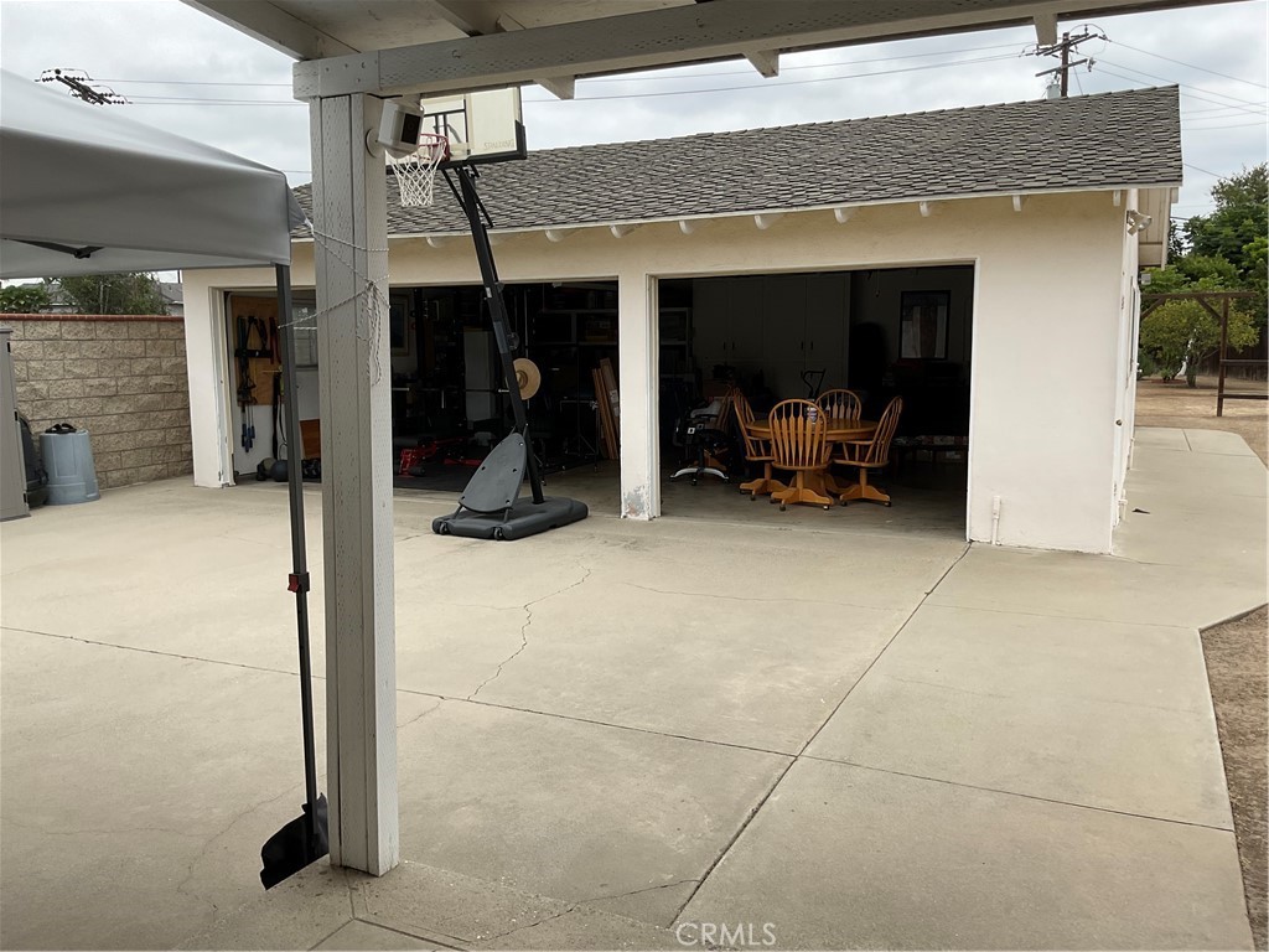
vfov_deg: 48.2
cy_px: 476
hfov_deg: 61.7
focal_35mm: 29
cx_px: 634
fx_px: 1063
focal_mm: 3
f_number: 1.8
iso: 16
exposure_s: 1/1490
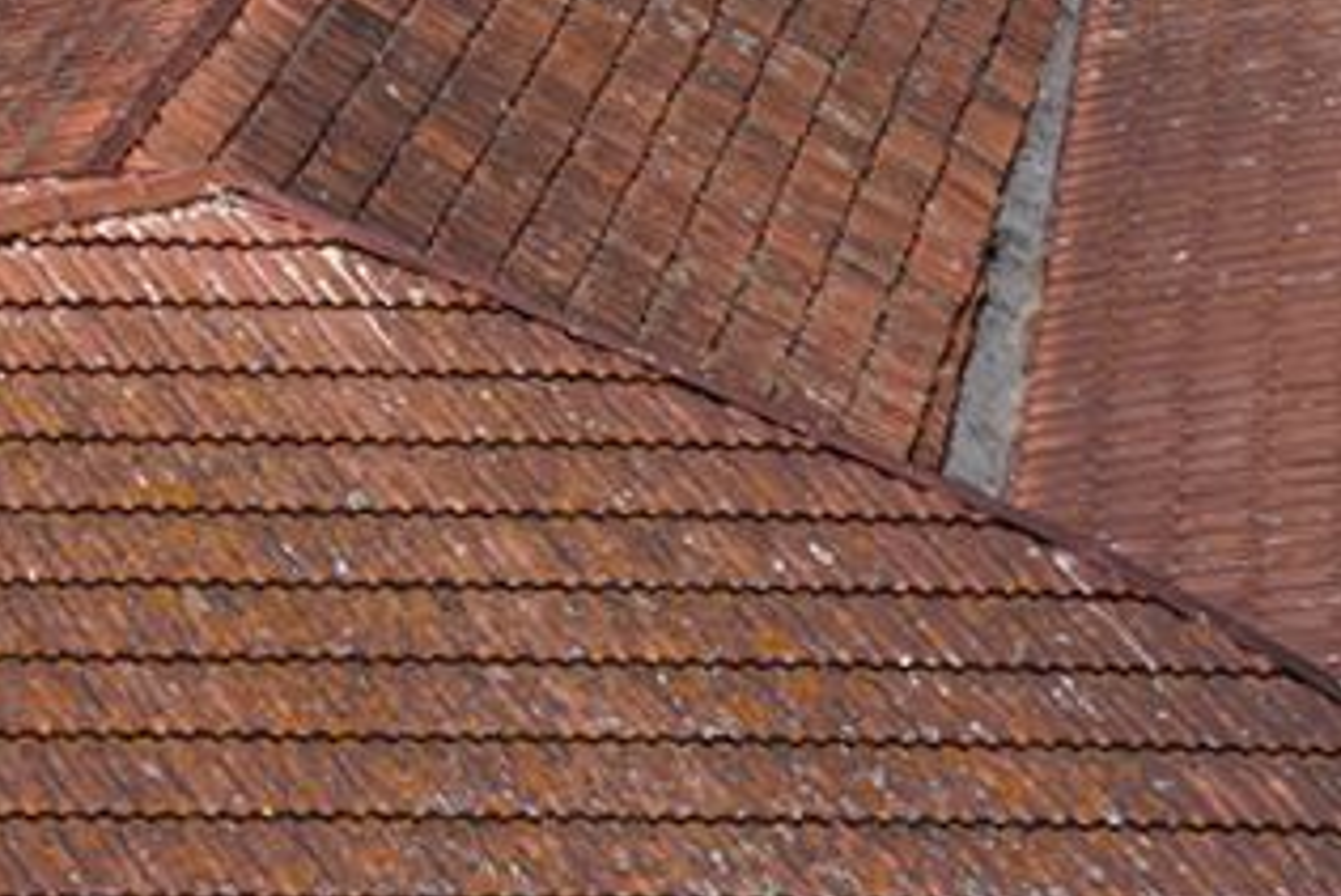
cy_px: -1754
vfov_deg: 7.9
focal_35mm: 152
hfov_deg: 10.7
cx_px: -2283
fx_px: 5664
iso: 100
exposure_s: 1/100
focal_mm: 24
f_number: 18
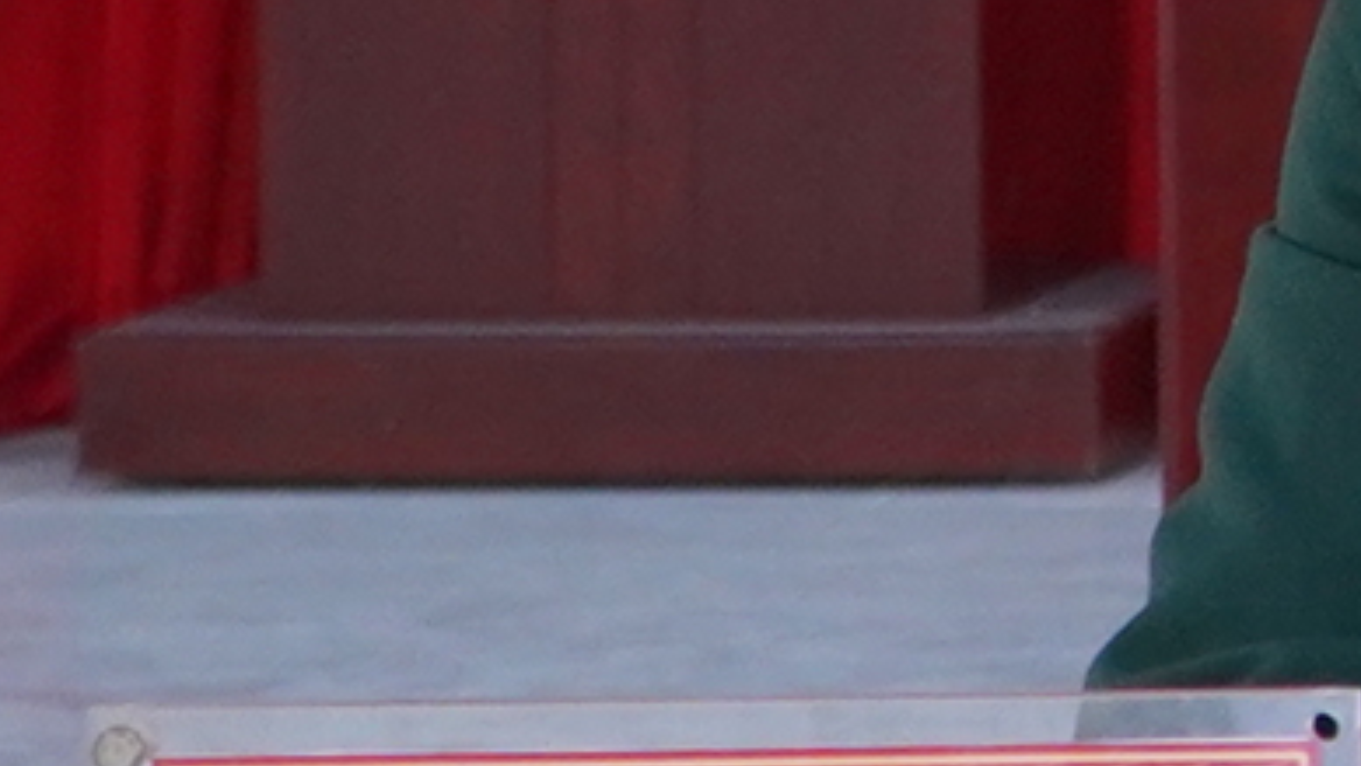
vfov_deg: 3.8
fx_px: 11406
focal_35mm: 316
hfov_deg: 6.4
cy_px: -1154
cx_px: 3674
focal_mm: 26
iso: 1000
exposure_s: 1/160
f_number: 4
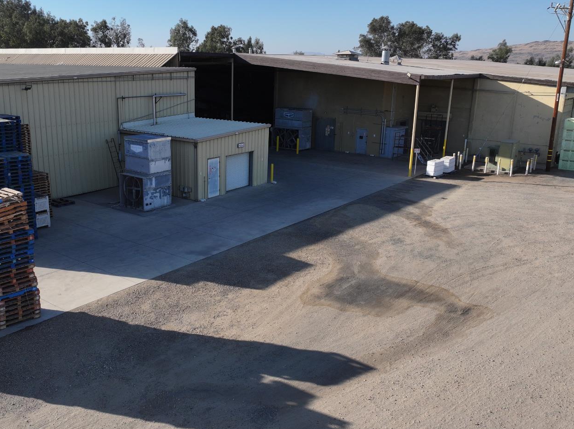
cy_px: 207
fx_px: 481
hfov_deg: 61.3
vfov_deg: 48.2
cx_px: 235
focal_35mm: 29
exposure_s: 1/1600
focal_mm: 12.29
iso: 110
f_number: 2.8
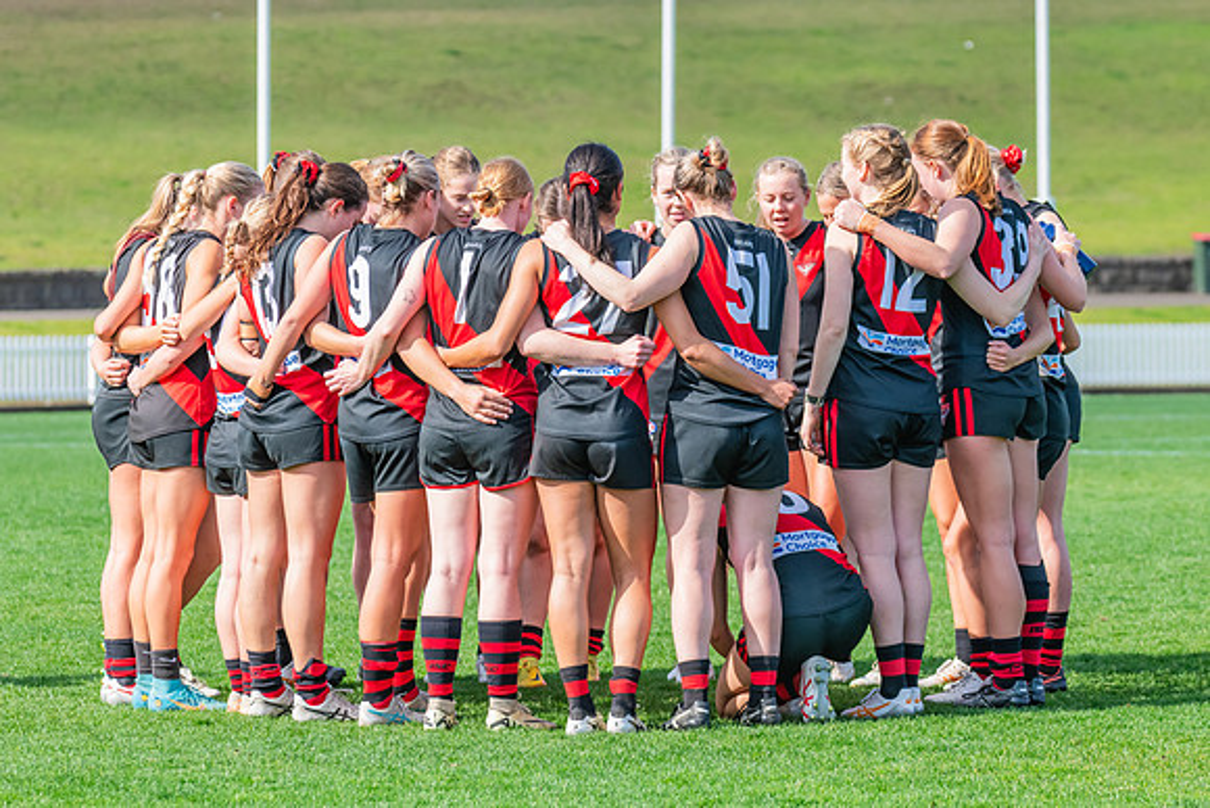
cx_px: 593
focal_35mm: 257
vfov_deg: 5.3
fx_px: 8650
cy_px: 365
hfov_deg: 8.0
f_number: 8
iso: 800
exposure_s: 1/1250
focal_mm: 210
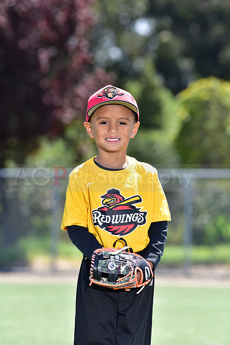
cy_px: 172
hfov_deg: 6.9
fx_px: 1915
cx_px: 115
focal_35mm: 200
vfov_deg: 10.3
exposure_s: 1/200
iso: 80
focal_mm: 200
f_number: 5
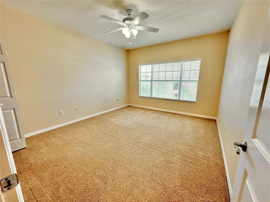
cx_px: 135
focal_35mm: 14
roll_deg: +0.5
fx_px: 109
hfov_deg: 102.1
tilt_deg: -10.5
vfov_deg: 85.7
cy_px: 101
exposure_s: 1/120
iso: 160
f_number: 2.2
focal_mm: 2.22
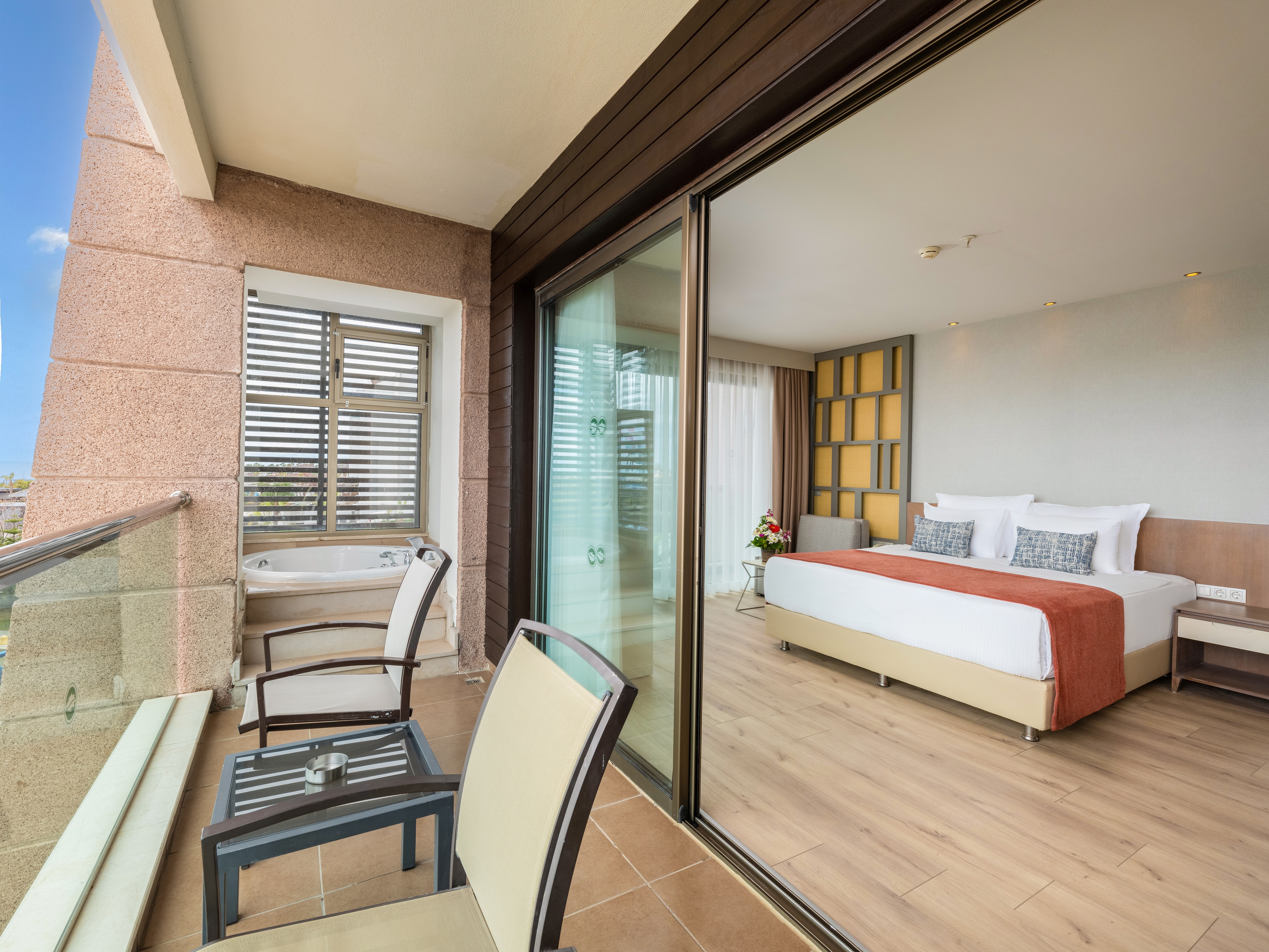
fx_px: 587
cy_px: 476
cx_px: 634
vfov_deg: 78.1
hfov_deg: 94.5
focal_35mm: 16
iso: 500
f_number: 13
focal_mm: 20
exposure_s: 1/50
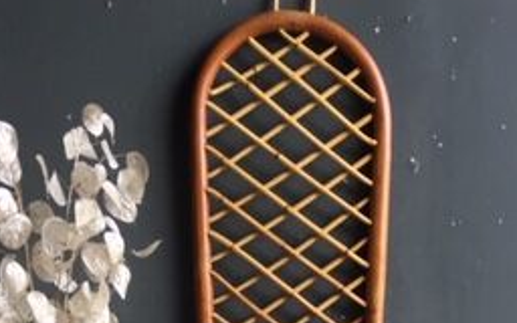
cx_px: 313
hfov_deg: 26.7
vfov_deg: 14.5
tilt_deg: -11.8
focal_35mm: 77
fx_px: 1085
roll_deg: +0.6
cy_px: 614
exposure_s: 1/100
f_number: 2.2
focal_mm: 4.15
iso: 40
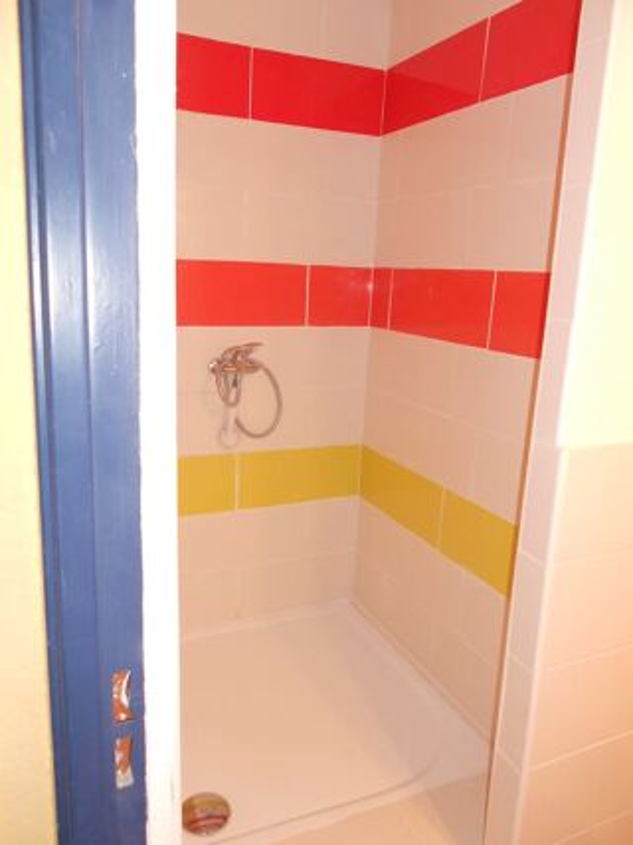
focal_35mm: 26
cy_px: 422
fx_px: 634
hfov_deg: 53.0
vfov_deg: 67.3
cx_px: 316
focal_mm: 4.6
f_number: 3.2
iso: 200
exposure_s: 1/25
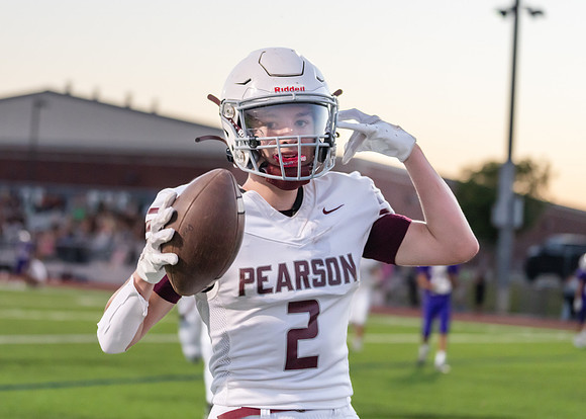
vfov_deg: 14.7
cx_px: 218
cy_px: 152
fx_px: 1619
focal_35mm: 97
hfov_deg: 20.5
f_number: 2.8
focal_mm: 70
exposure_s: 1/1250
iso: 2000
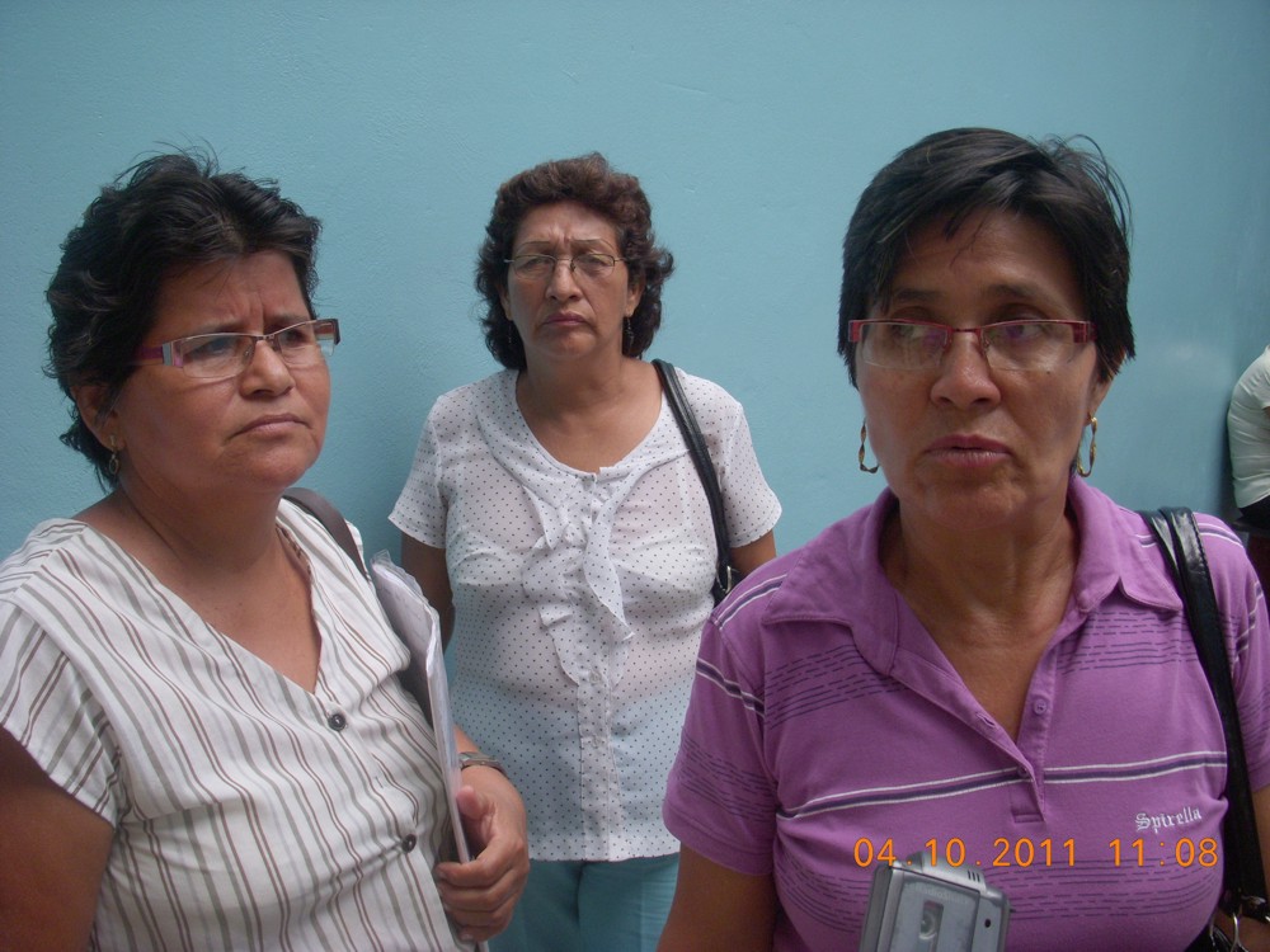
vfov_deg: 37.7
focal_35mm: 38
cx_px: 635
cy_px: 476
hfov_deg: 49.0
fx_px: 1394
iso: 100
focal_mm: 6.3
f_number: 3.3
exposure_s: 1/500
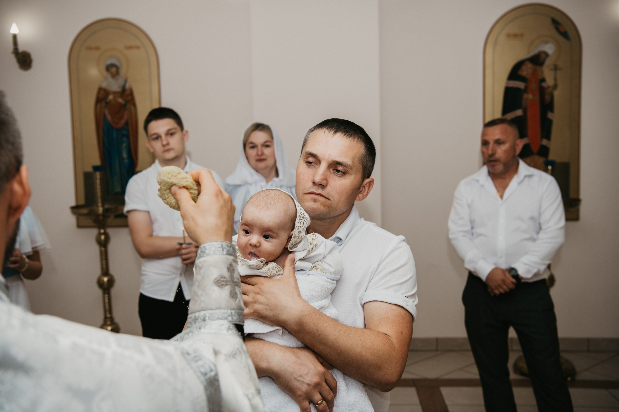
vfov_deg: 35.1
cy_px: 206
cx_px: 310
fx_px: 653
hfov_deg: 50.7
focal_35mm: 38
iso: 160
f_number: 4
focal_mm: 38
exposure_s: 1/160
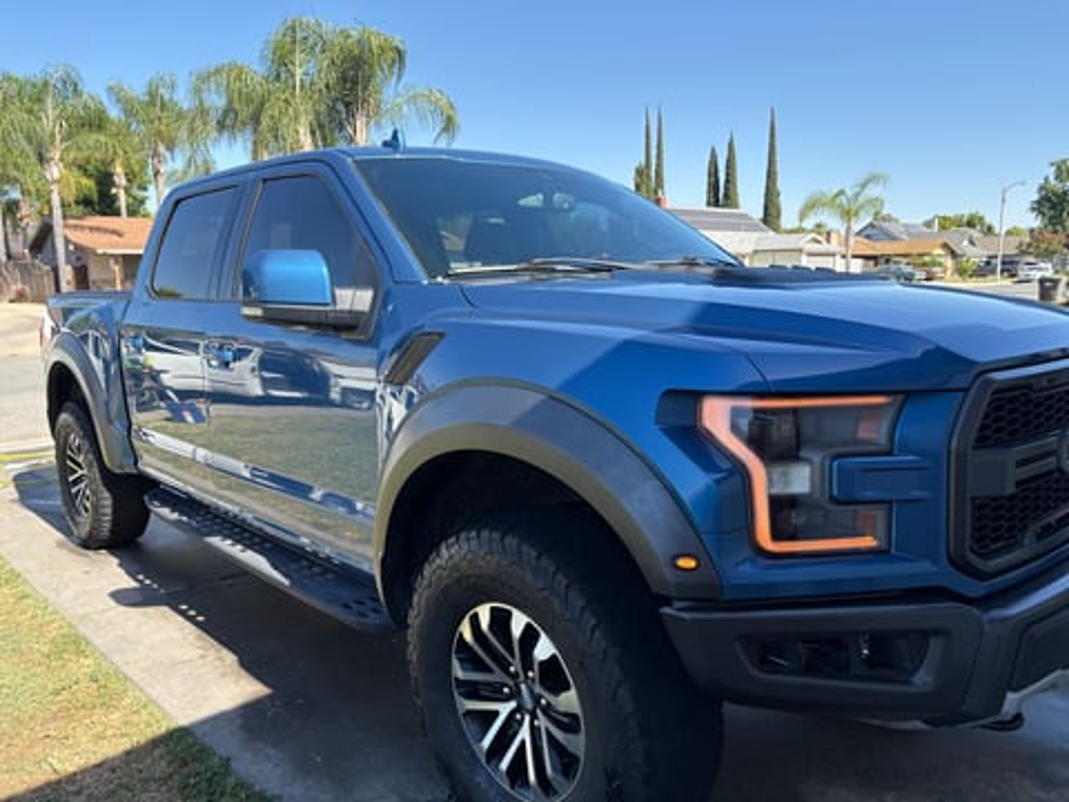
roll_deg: +1.2
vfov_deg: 53.1
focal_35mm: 26
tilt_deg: -8.0
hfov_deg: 67.3
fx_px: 803
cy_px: 401
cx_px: 534
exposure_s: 1/1155
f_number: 1.6
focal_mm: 5.96
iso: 50
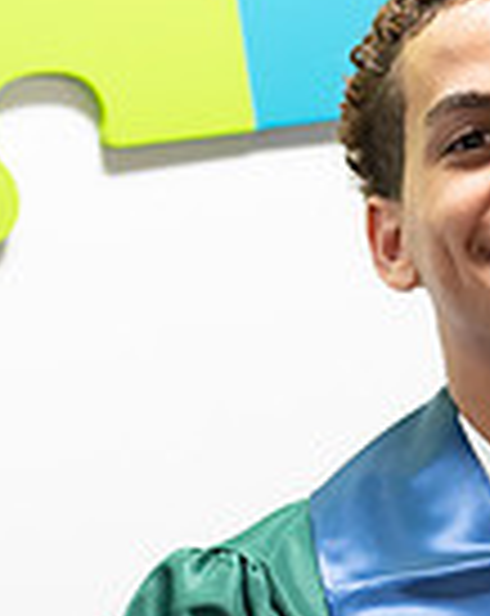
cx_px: 638
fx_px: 4402
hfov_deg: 6.3
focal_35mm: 242
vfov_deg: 7.9
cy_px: 729
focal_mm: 50
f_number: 1.2
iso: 640
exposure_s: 1/320
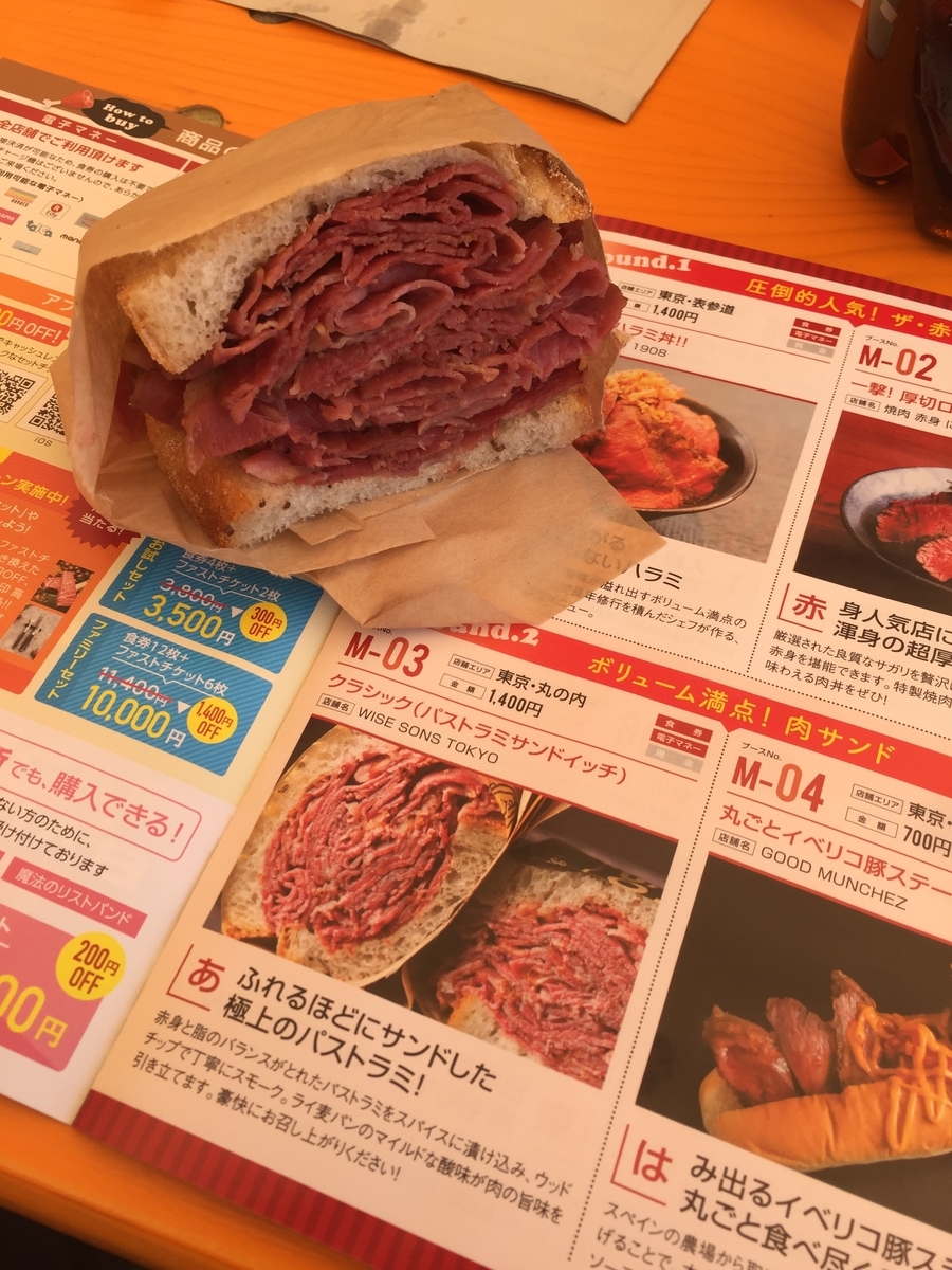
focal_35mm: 29
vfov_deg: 61.7
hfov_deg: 48.2
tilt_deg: -59.4
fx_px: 1063
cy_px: 635
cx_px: 476
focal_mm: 4.15
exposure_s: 1/527
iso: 32
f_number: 2.2
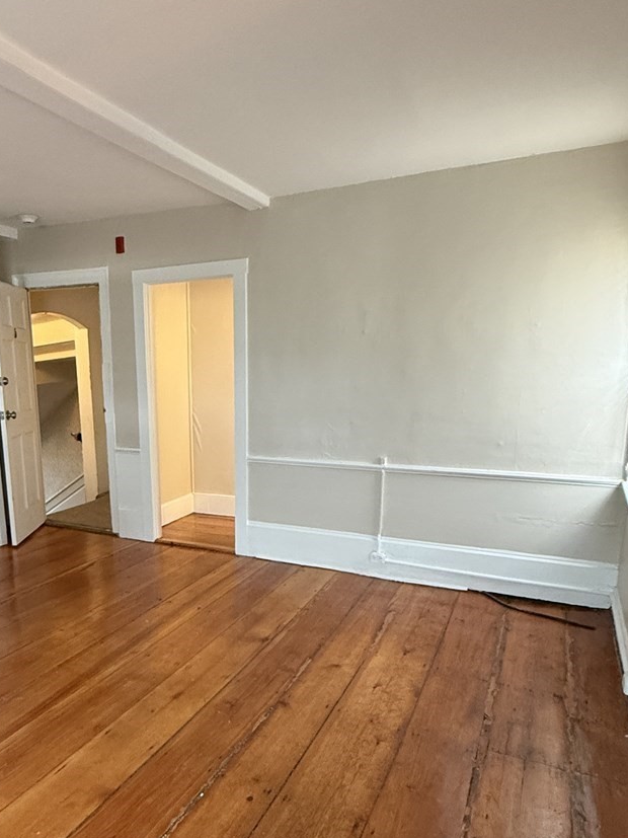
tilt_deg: -12.1
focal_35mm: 26
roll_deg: +1.1
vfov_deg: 66.5
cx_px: 195
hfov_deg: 51.8
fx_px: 629
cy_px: 511
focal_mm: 2.22
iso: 500
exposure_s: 1/60
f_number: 2.2
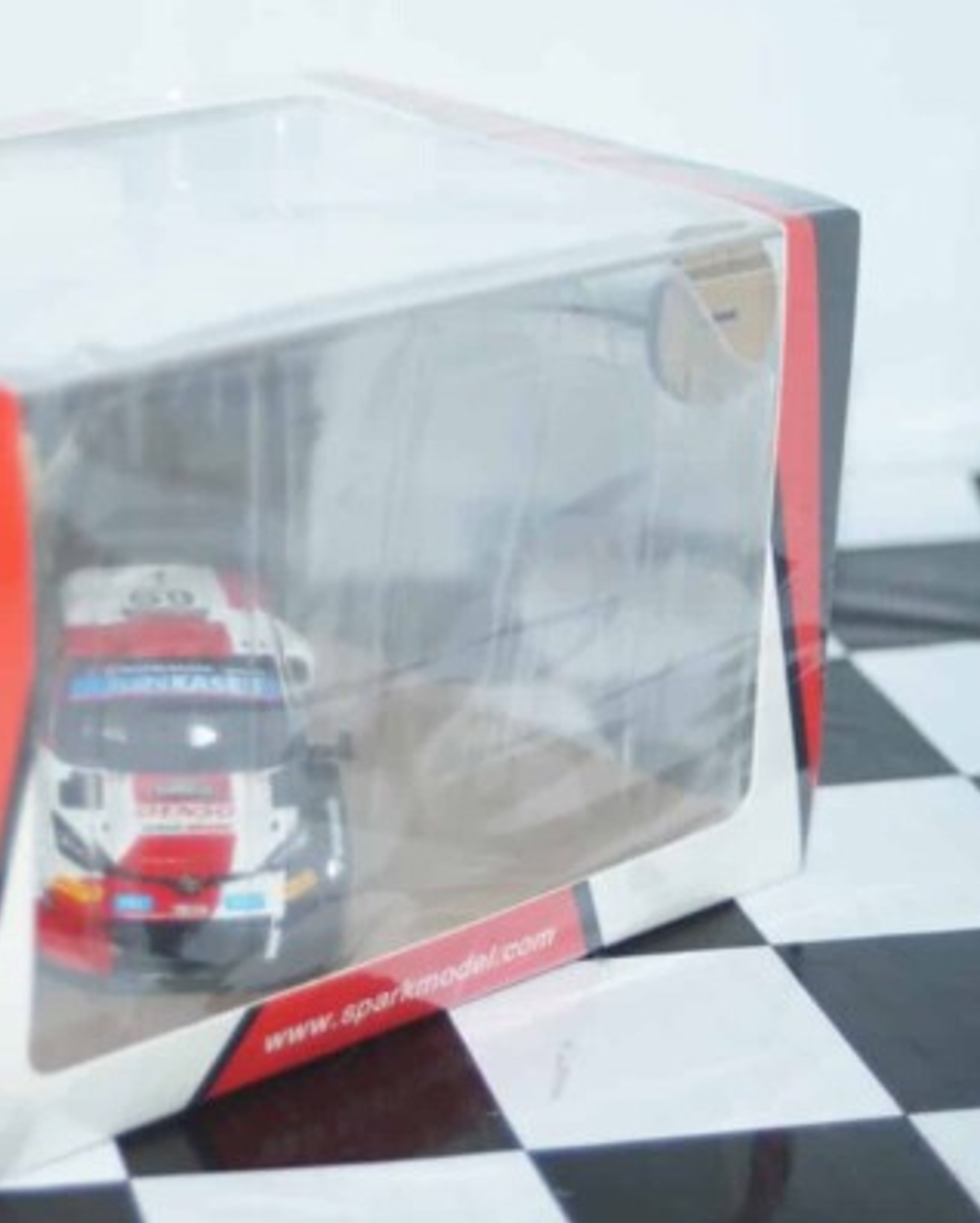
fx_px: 3467
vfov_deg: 20.0
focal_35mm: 96
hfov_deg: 16.0
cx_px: 179
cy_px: 613
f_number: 4.5
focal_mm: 45
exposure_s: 1/125
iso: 400
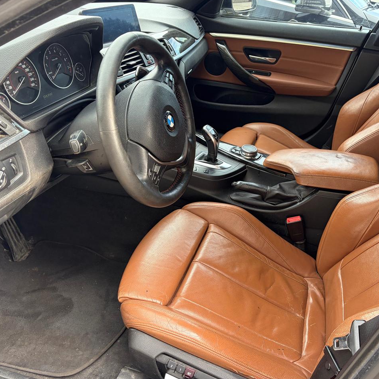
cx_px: 233
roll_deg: -7.1
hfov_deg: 52.1
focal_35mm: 31
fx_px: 384
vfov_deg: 52.5
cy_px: 189
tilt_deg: -31.1
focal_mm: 5.96
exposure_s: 1/127
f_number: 1.6
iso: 80
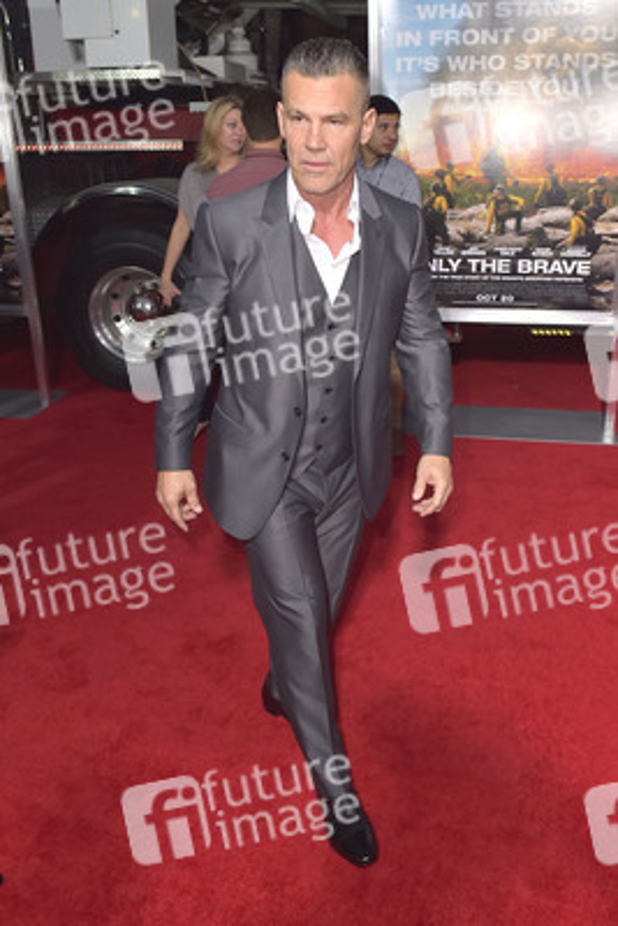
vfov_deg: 69.4
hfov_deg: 49.6
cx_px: 309
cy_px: 463
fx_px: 669
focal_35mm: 26
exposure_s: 1/320
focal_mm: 26
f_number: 6.3
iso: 500
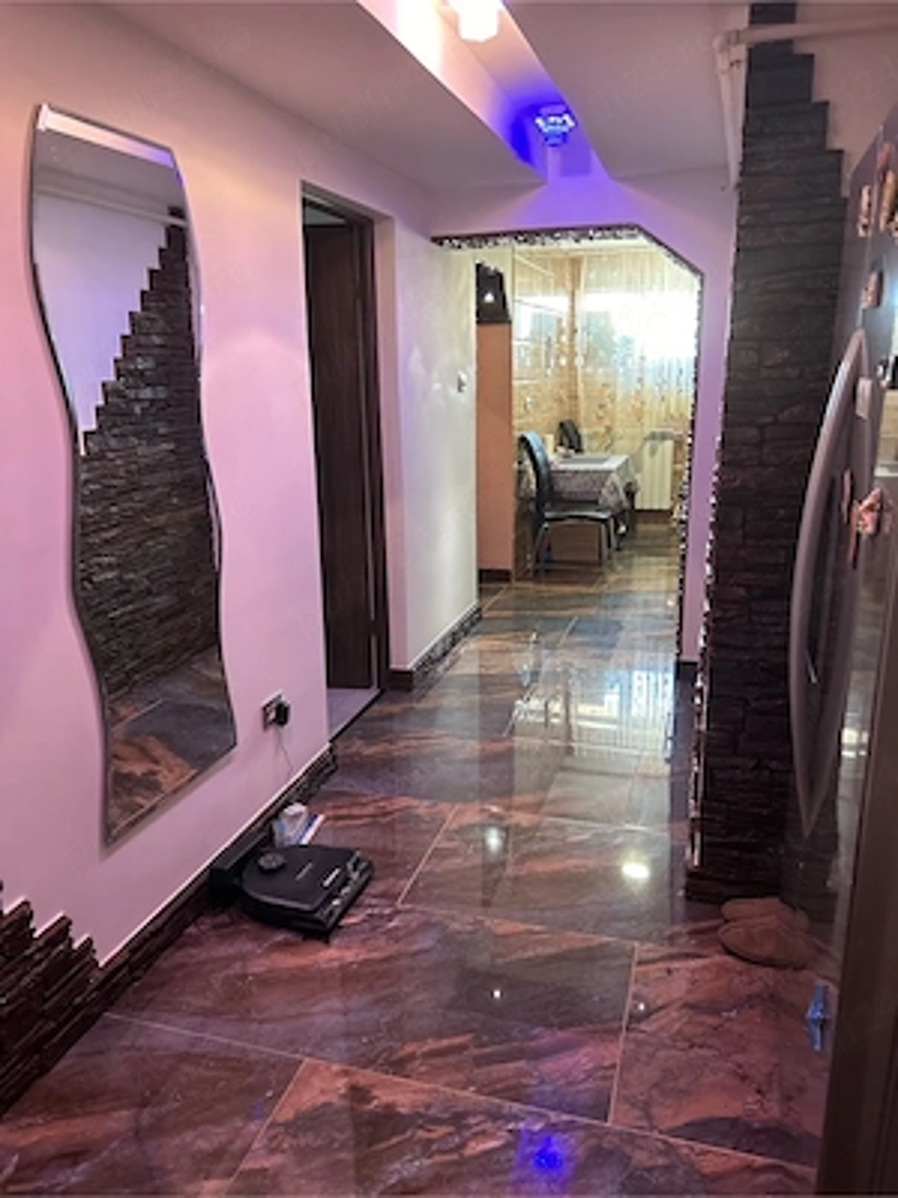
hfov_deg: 53.1
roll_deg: +0.1
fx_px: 899
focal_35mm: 26
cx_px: 449
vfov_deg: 67.3
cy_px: 599
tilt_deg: -15.8
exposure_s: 1/50
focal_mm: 5.7
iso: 400
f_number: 1.5
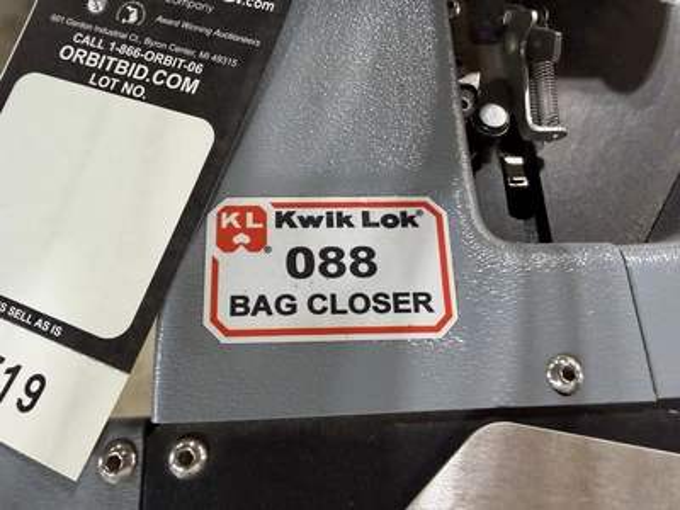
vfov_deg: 56.8
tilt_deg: -73.3
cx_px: 340
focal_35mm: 24
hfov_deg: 71.6
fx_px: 471
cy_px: 255
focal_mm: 2.22
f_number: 2.2
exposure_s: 1/60
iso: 250
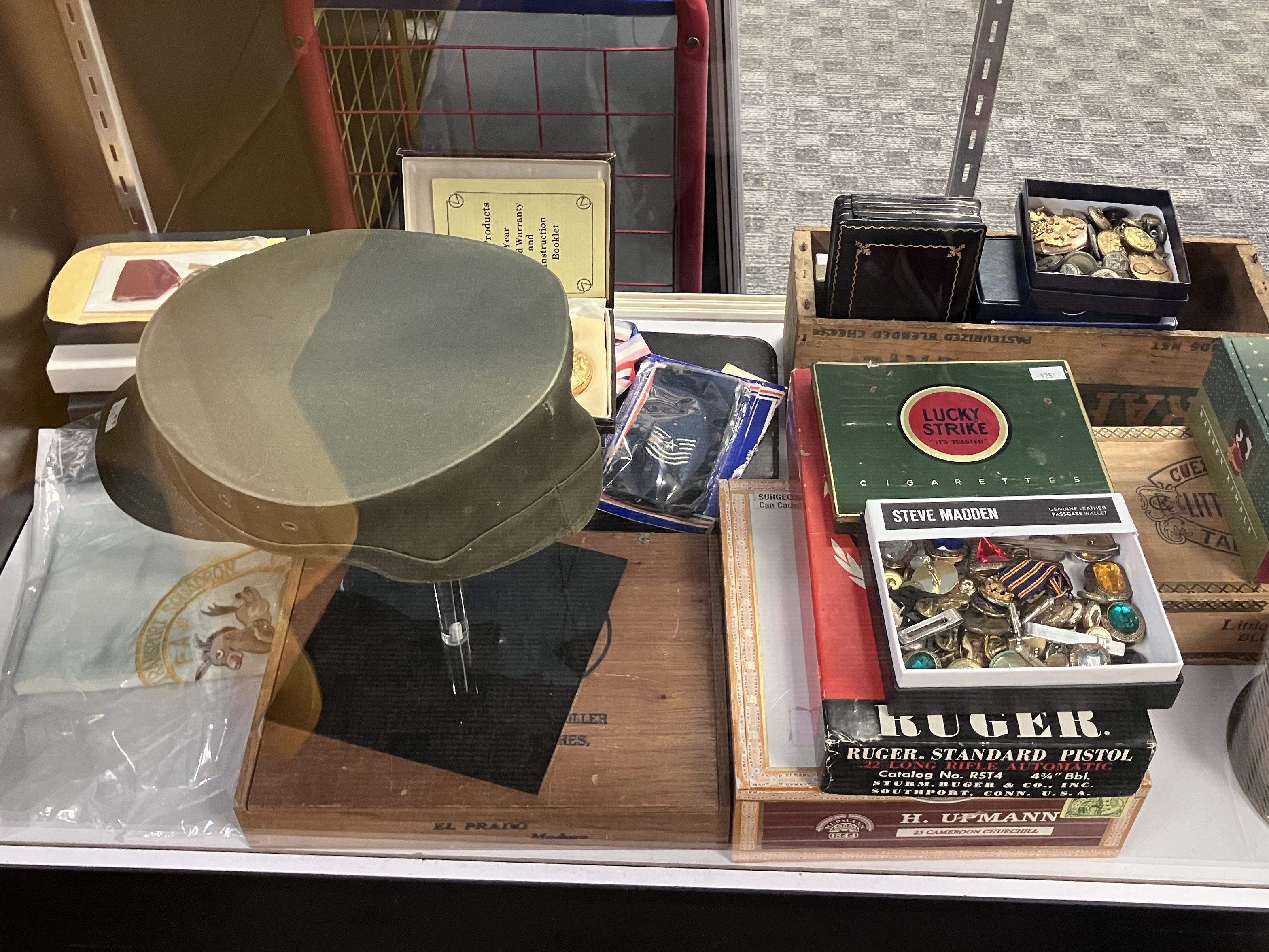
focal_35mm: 36
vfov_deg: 39.4
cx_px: 639
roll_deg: +1.4
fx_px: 1320
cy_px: 356
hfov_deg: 51.4
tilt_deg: -43.3
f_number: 1.8
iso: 250
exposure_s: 1/60
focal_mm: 3.99
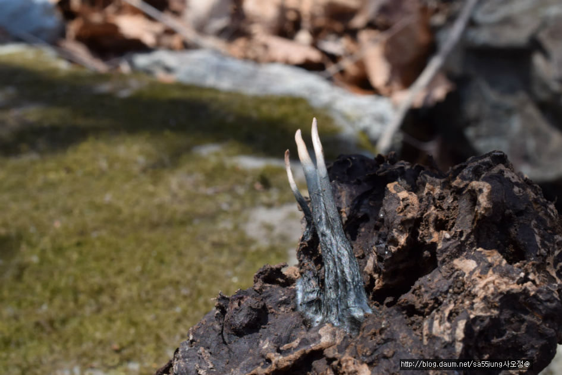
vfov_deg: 22.6
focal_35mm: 60
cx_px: 281
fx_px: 937
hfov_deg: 33.4
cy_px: 188
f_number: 25
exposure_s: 1/15
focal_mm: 40
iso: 125
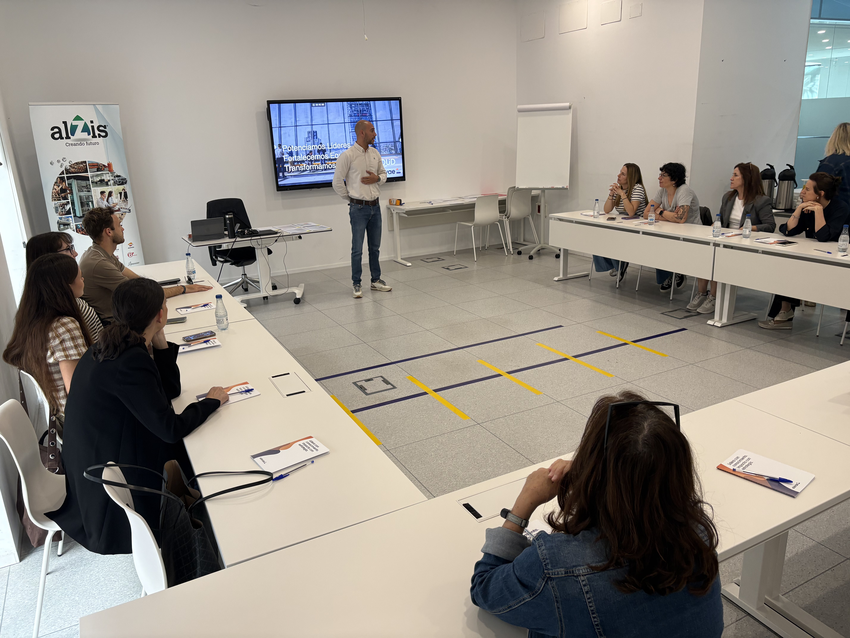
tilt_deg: -15.8
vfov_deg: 53.1
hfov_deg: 67.3
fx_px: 638
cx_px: 425
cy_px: 319
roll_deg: +3.3
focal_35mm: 26
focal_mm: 5.96
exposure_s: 1/100
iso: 125
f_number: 1.6
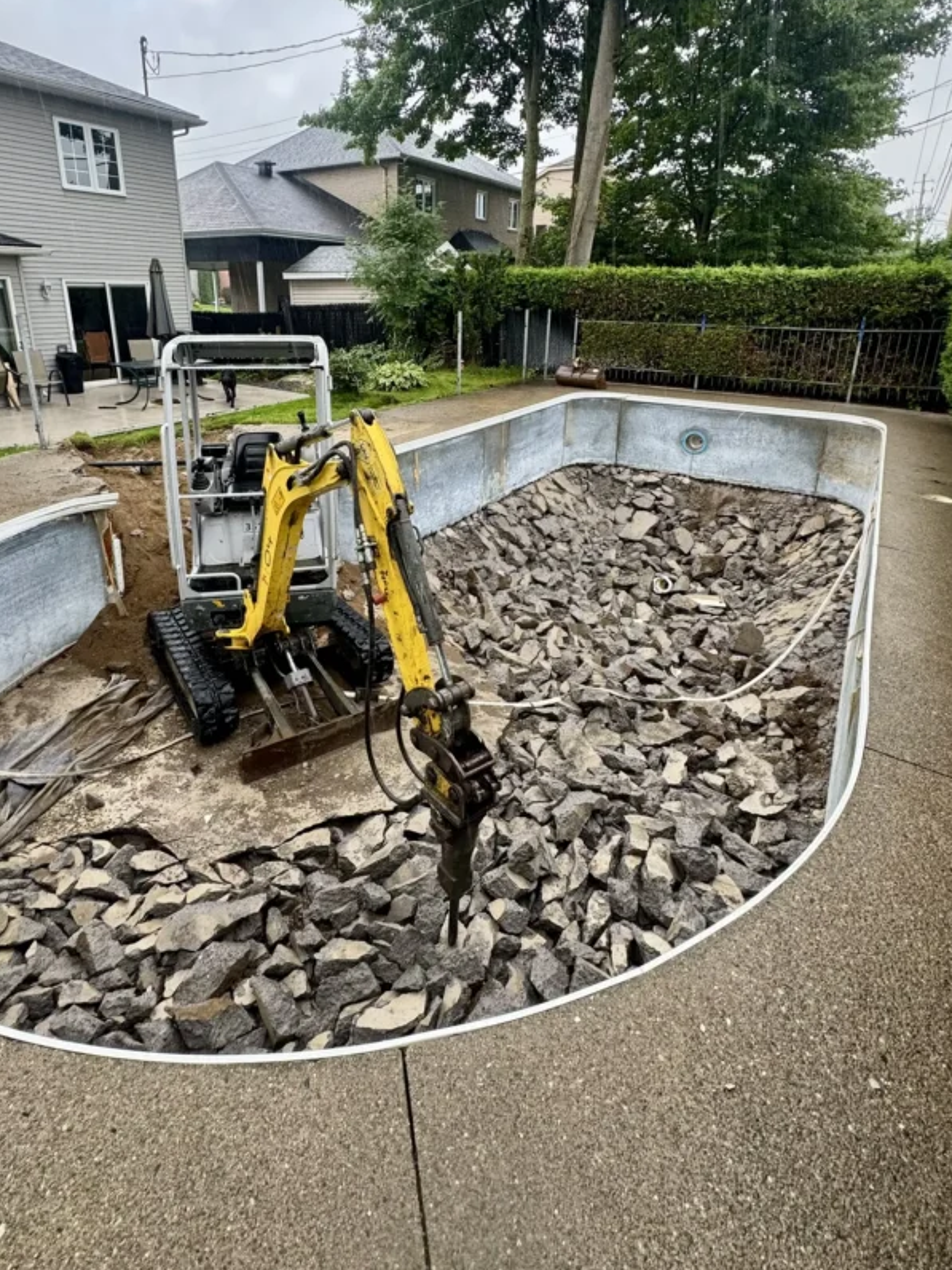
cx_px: 434
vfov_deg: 86.4
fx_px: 660
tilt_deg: -15.8
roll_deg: -0.4
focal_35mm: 18
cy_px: 493
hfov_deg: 71.4
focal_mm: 2.22
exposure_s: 1/99
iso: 80
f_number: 2.2
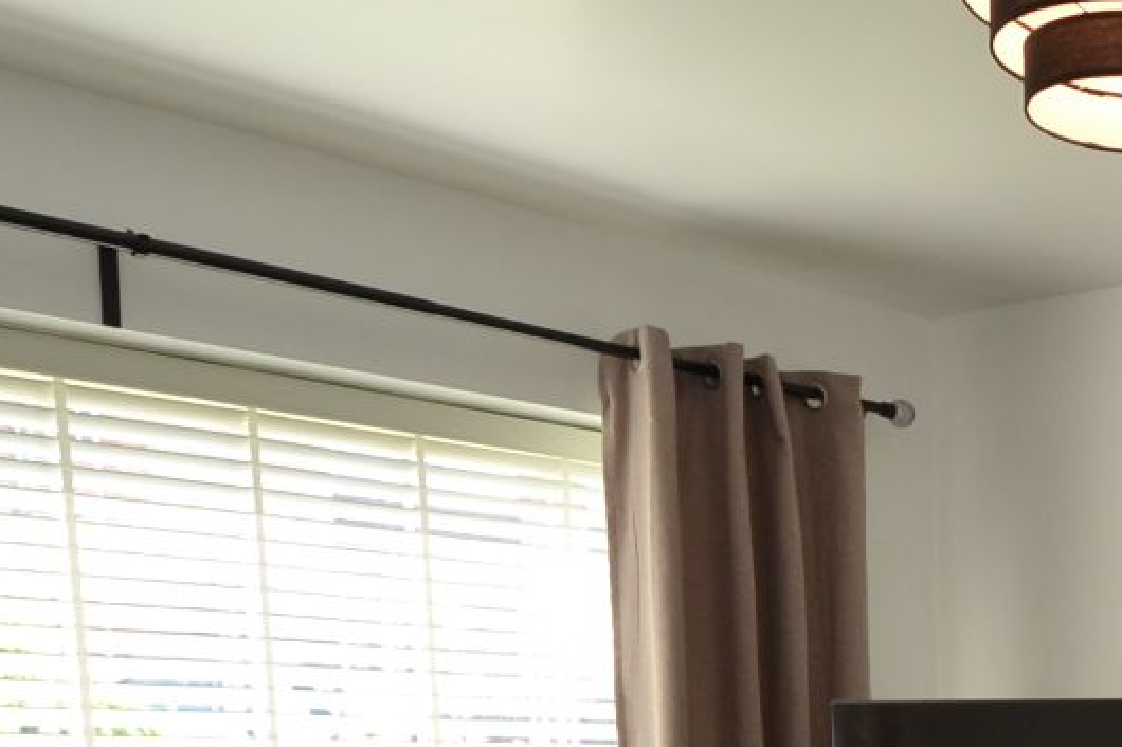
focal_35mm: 58
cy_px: 972
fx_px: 1807
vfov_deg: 21.2
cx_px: 1431
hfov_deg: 28.7
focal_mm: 10
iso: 400
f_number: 5
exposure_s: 1/100
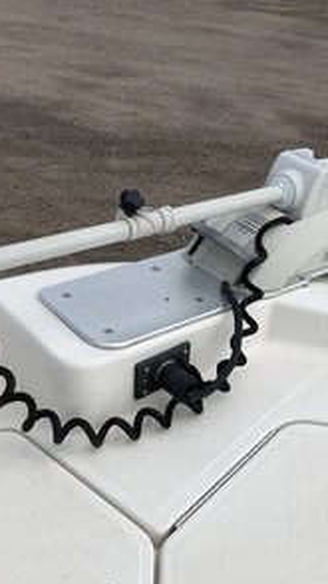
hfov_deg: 27.7
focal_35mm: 43
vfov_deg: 47.4
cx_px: 153
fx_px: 666
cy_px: 296
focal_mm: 3
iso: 25
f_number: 1.8
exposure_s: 1/2141
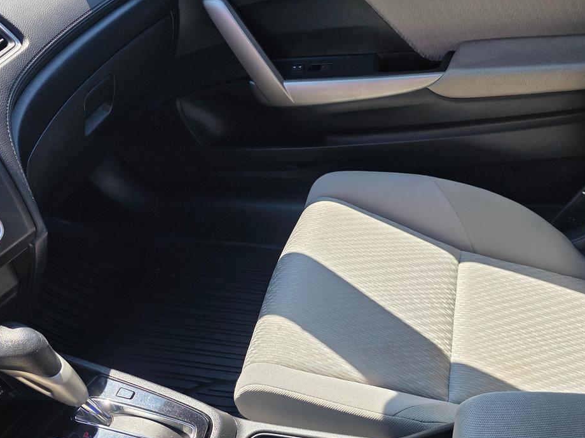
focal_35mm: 32
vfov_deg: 43.3
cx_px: 297
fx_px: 541
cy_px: 303
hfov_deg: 56.8
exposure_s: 1/359
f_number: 1.7
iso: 25
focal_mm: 6.3
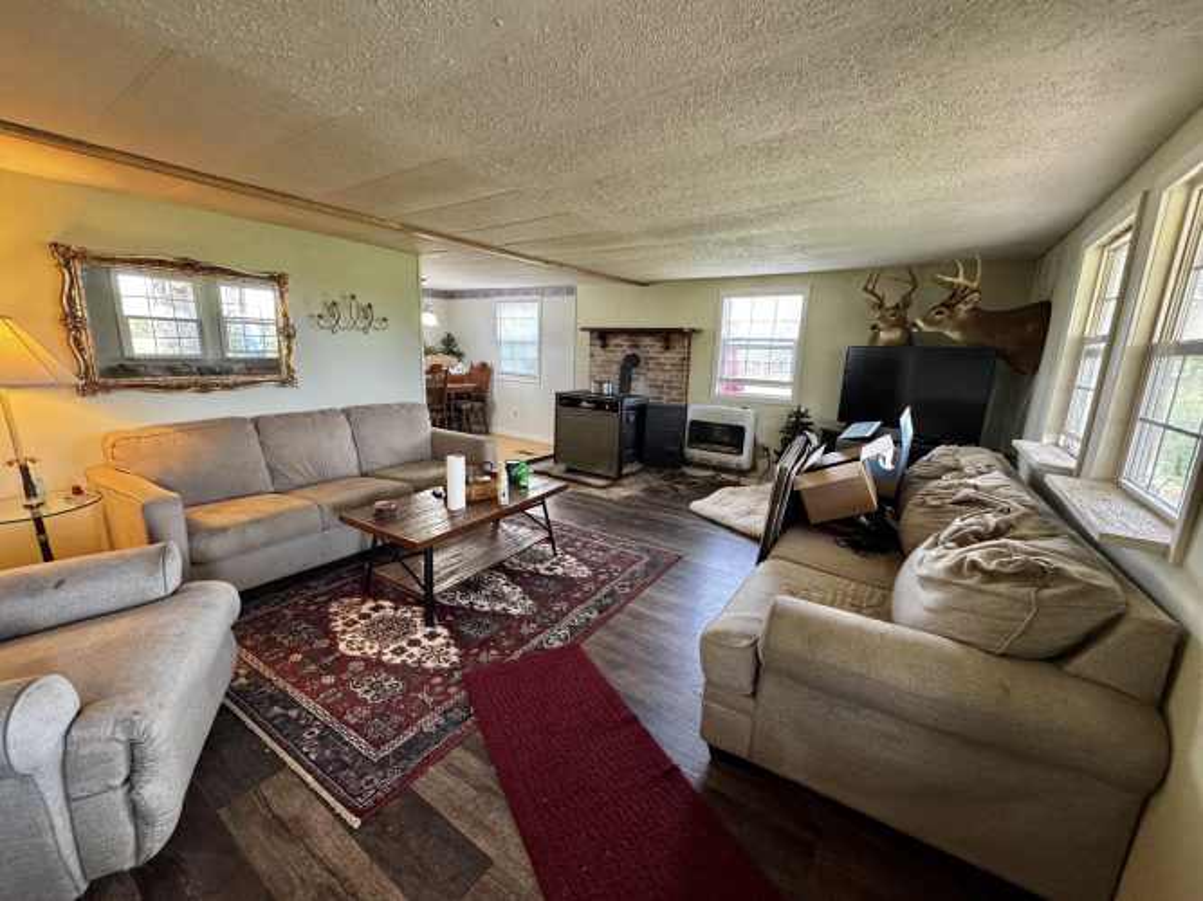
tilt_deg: -12.6
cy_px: 450
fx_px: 486
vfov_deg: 85.7
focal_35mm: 14
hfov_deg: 102.1
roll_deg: -2.2
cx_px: 602
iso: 320
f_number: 2.2
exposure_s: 1/60
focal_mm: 2.22
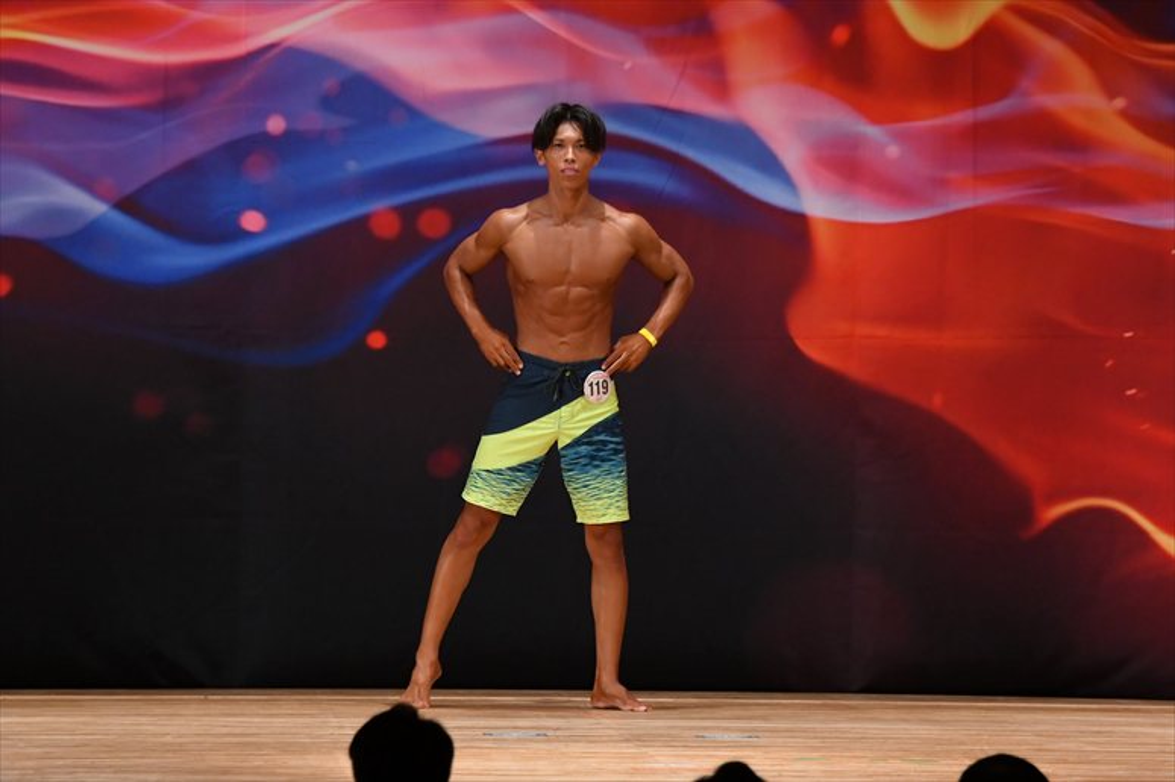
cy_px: 391
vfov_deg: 5.7
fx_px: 7830
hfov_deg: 8.6
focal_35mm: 240
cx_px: 588
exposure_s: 1/400
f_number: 5.6
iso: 3200
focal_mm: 160
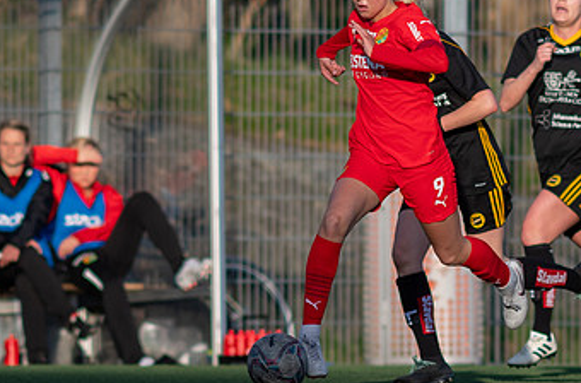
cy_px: 214
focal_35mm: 1227
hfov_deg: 1.7
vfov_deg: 1.1
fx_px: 19729
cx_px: 434
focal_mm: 300
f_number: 3.2
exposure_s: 1/1250
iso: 110
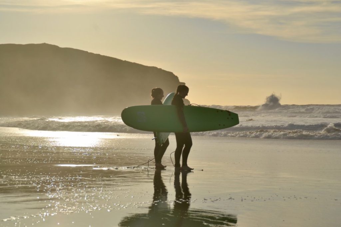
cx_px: 170
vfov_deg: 15.2
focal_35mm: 90
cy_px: 114
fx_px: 853
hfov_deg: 22.6
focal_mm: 60
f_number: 9
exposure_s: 1/1250
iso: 100
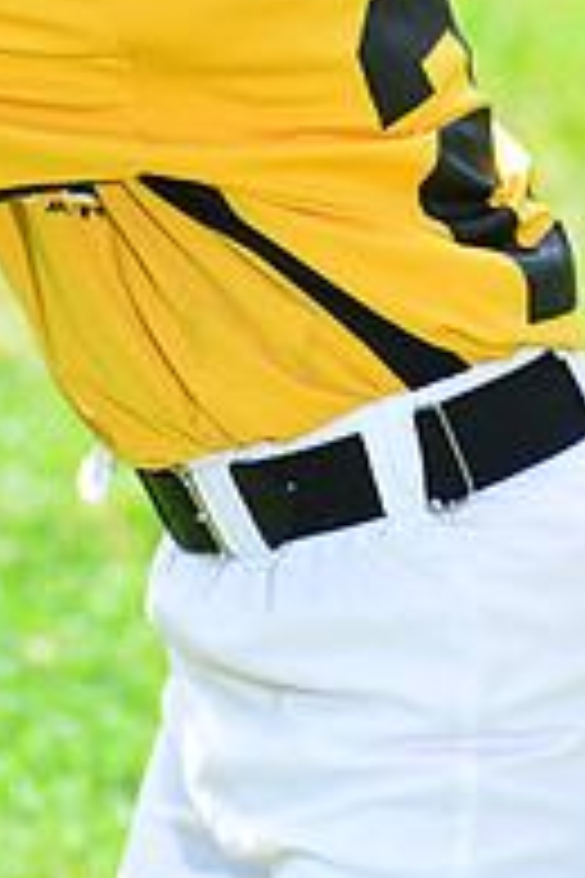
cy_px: -279
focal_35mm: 549
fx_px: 13381
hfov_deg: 2.5
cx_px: 52
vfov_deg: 3.7
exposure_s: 1/200
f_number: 8
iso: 200
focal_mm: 185
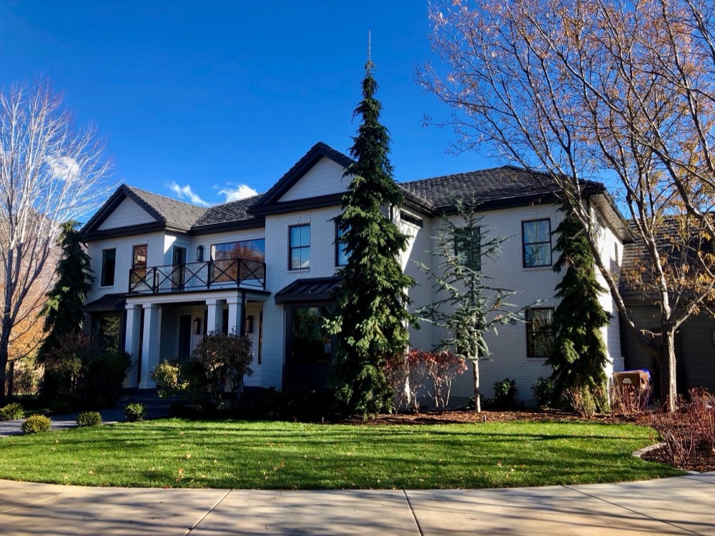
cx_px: 358
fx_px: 578
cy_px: 268
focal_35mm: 28
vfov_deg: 49.7
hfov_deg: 63.4
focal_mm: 3.99
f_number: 1.8
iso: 20
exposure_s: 1/585
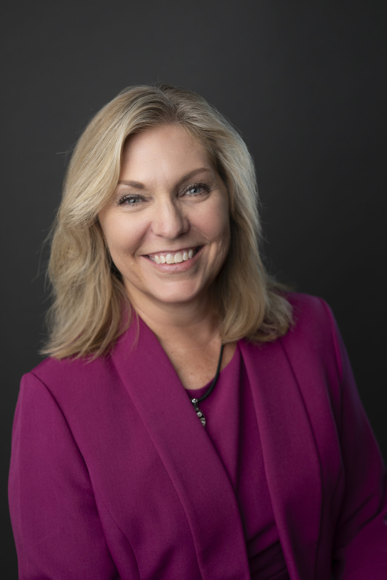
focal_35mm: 50
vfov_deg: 39.6
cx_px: 194
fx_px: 806
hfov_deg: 27.0
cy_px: 290
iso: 250
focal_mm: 50
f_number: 3.5
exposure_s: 1/160
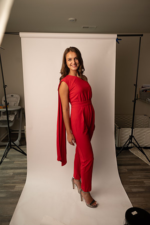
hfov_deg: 53.1
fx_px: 150
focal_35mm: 24
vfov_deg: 73.7
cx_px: 75
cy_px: 112
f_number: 3.2
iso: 100
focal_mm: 24
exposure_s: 1/160
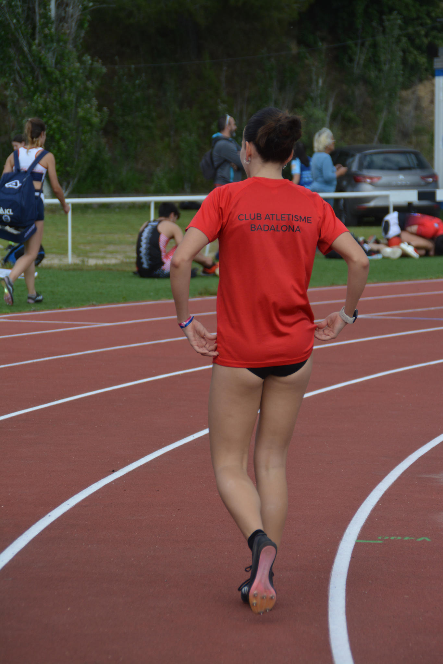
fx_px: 3738
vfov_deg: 10.2
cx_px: 222
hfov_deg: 6.8
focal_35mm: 202
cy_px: 332
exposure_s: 1/1000
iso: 400
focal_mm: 135
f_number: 6
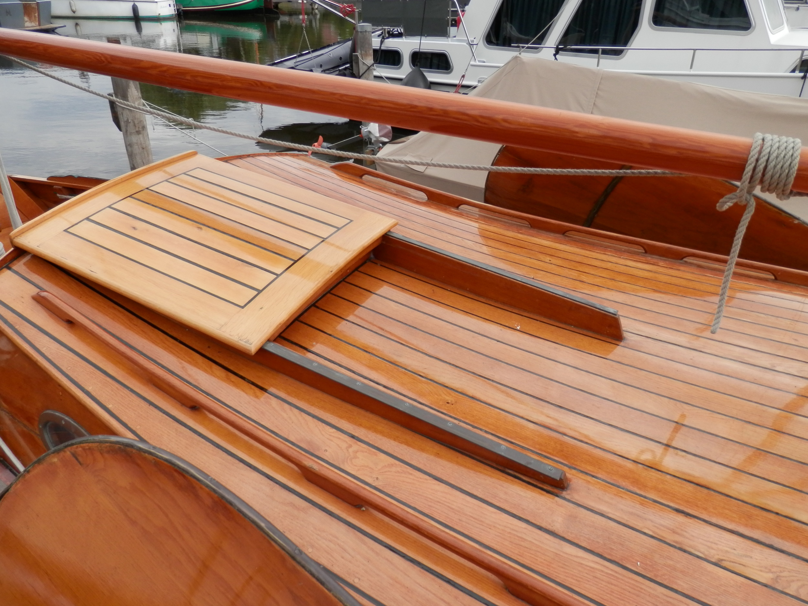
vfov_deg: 54.9
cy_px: 303
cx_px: 404
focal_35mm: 25
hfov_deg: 69.4
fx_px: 584
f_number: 3
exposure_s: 1/400
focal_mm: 4.5
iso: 80
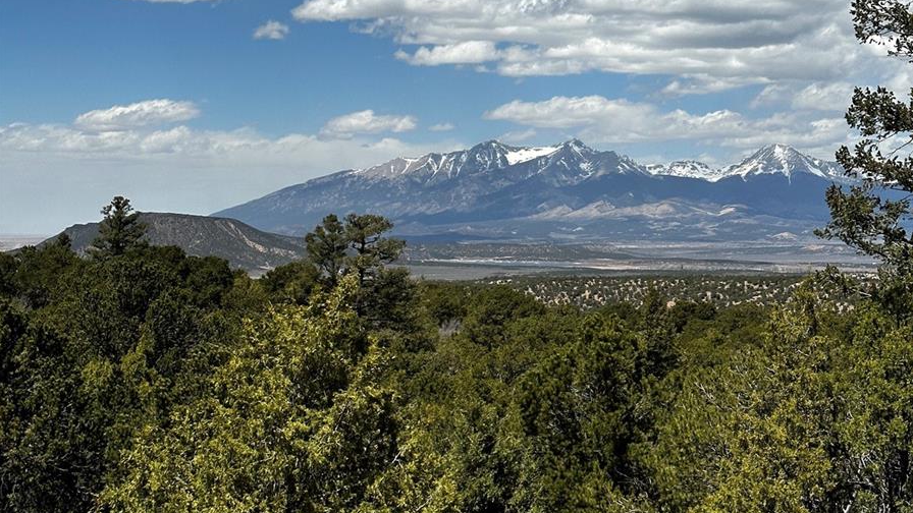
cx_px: 456
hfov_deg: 30.2
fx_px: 1695
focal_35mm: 70
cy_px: 183
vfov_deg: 17.2
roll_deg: -0.6
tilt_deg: +1.0
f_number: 1.78
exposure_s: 1/7092
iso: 64
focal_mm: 6.86
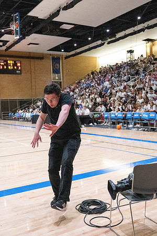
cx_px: 85
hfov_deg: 33.0
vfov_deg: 47.9
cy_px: 118
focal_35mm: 41
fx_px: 265
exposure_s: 1/500
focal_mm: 27
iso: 10000
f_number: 4
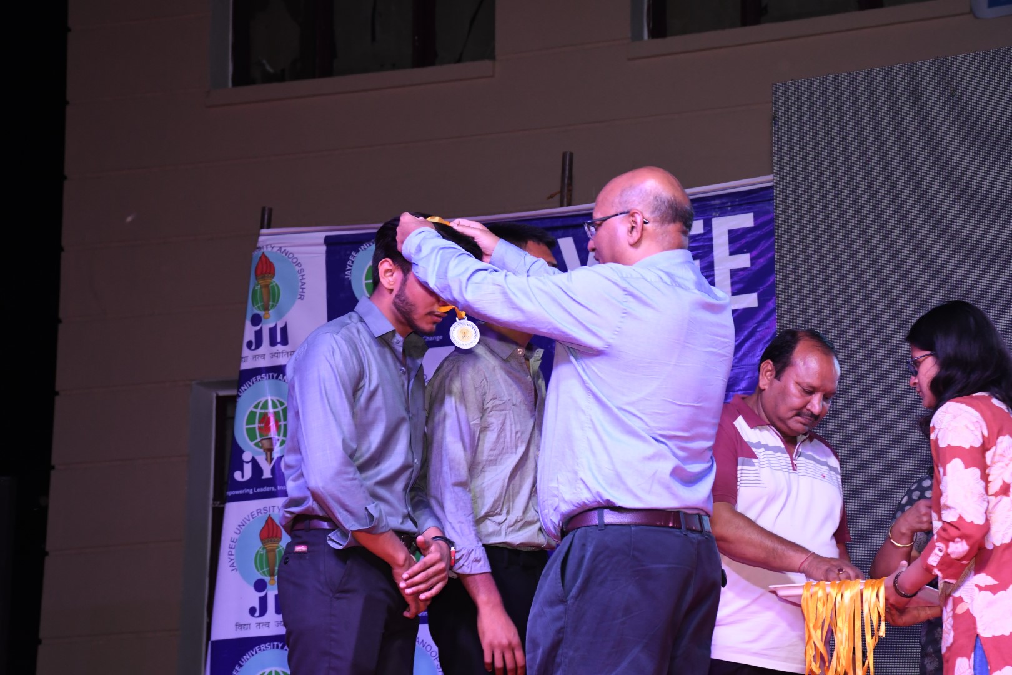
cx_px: 506
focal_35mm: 84
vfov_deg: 16.3
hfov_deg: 24.2
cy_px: 338
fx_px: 2361
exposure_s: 1/125
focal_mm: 56
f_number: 6.3
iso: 1600
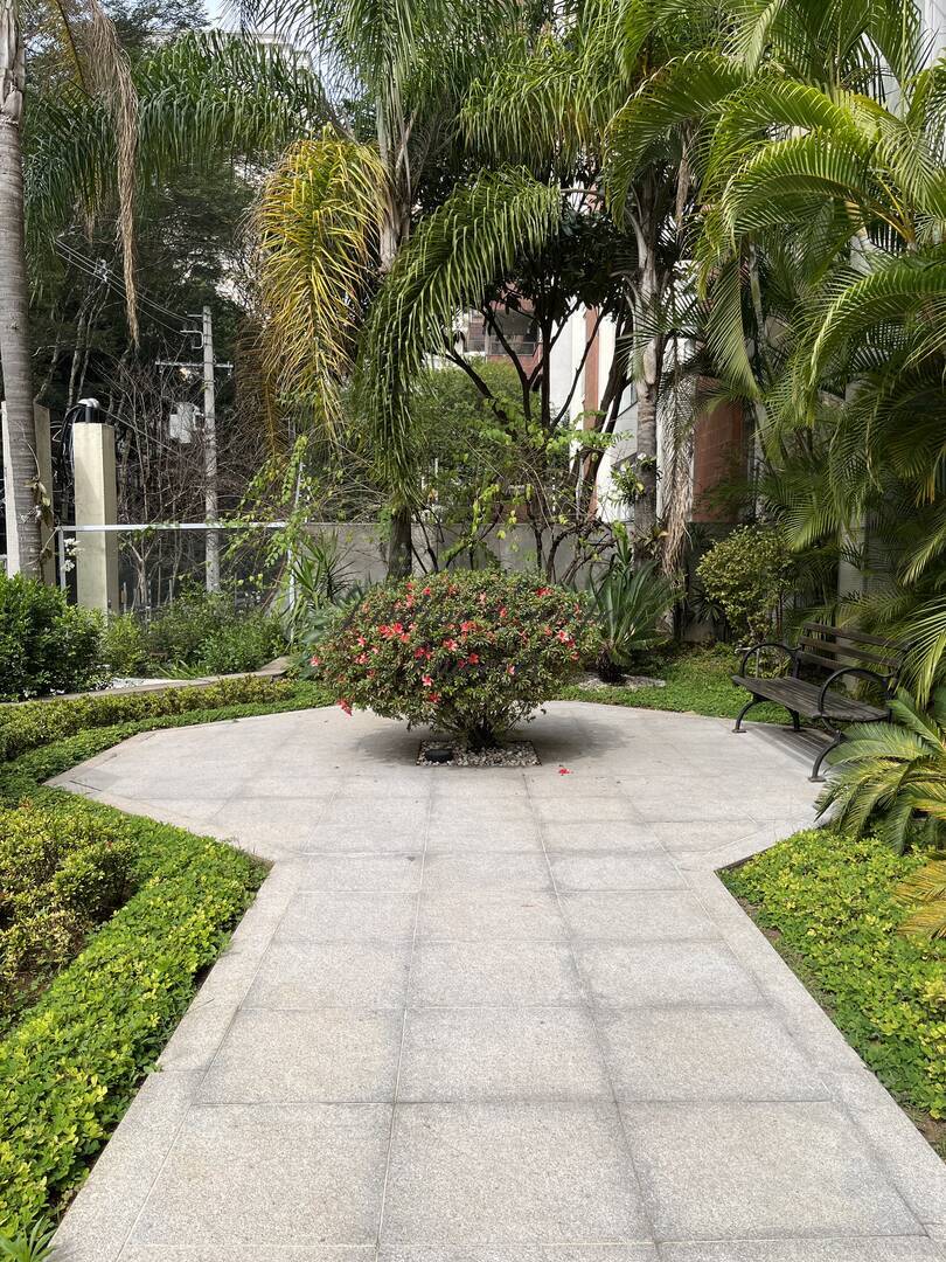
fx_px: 947
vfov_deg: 67.3
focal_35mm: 26
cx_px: 473
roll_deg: +0.1
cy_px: 631
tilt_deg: -4.8
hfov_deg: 53.1
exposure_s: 1/1404
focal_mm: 5.1
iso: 50
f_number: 1.6
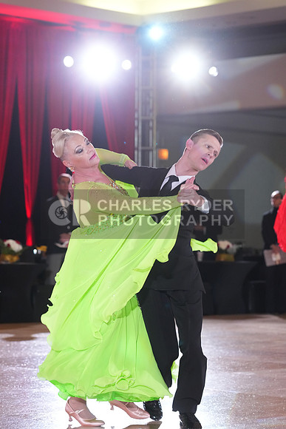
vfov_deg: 18.3
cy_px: 214
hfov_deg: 12.2
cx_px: 143
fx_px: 1334
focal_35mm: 112
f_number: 5
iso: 3200
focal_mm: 112
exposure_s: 1/250
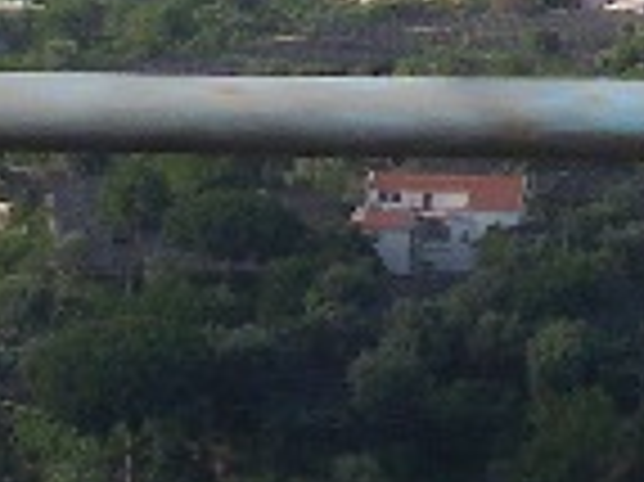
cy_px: -626
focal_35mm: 213
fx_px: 3959
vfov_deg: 6.6
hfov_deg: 9.0
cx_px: 1099
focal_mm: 8
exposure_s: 1/500
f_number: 4.8
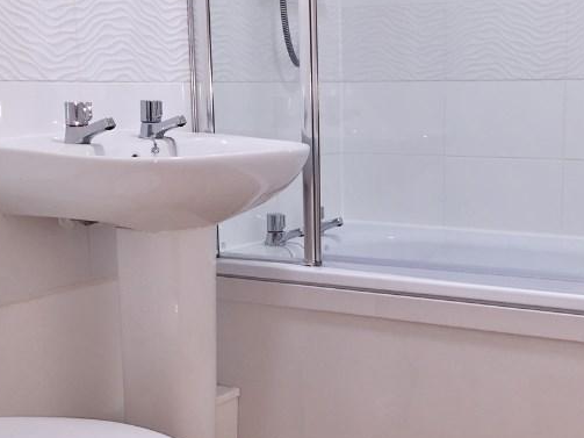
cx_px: 391
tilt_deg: -9.7
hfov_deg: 32.4
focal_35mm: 59
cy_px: 267
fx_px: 995
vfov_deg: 24.8
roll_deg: -0.2
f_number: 2.2
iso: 40
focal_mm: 4.15
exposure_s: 1/33
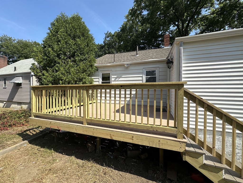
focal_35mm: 14
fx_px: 98
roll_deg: +0.2
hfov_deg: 102.1
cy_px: 92
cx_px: 122
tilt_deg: -0.8
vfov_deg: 85.7
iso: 40
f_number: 2.2
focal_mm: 2.22
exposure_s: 1/1473
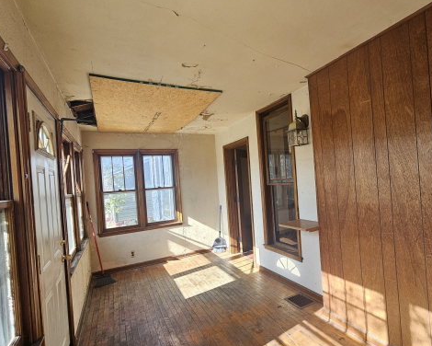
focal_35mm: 18
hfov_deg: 85.5
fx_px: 230
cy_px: 173
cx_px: 255
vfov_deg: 73.8
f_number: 2.2
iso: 50
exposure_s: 1/120
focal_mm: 2.2
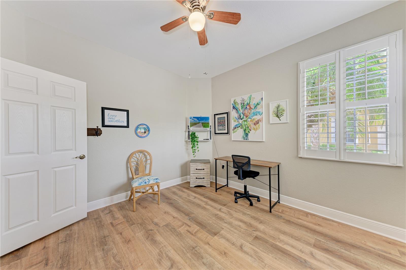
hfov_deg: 112.7
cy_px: 135
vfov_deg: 89.9
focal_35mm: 12
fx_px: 135
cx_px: 203
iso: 200
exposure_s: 1/3.33
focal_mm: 12
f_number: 9
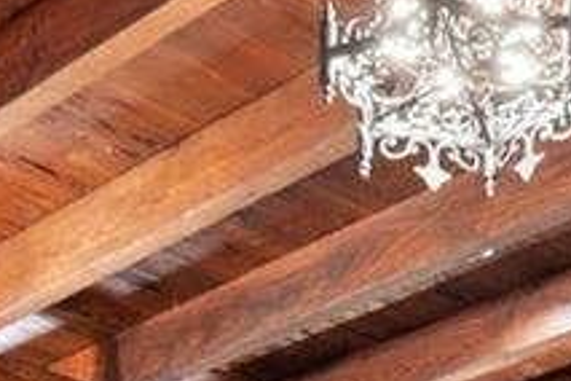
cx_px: 373
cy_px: 1057
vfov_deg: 10.3
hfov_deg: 19.4
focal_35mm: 105
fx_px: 1665
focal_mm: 14
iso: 400
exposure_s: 1/3.33
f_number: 8
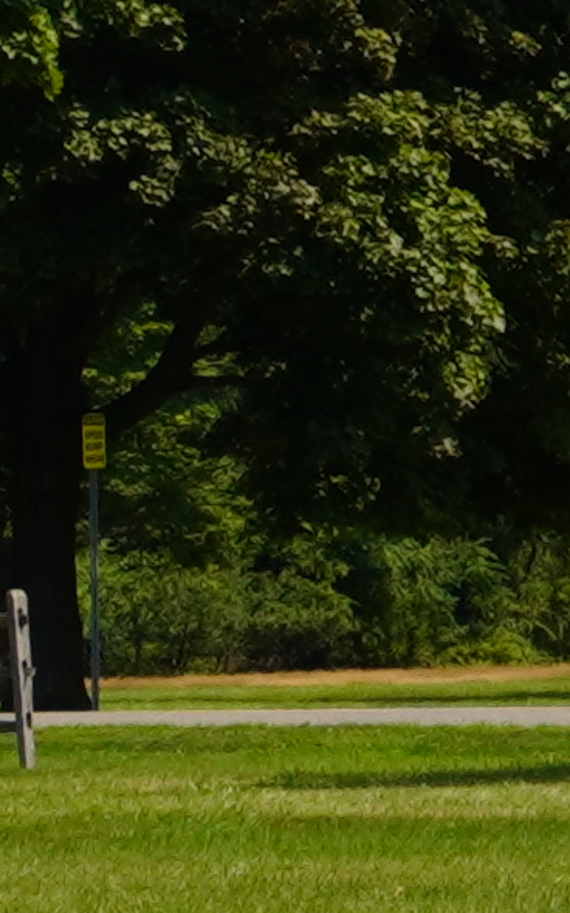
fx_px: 14063
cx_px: -1512
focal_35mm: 566
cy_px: 1476
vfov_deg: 3.7
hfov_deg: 2.3
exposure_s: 1/160
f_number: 10
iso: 100
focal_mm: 36.3
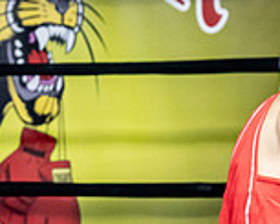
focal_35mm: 287
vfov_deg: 5.4
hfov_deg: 6.6
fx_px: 2375
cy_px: 200
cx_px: 430
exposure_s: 1/1000
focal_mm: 70
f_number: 2.8
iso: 8000
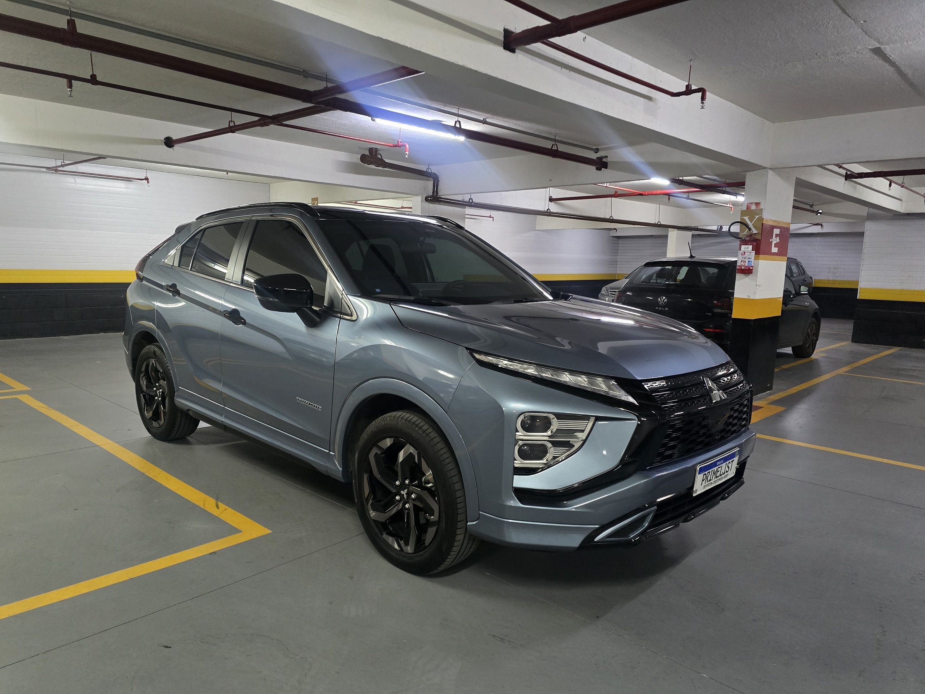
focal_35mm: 24
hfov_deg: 71.6
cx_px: 446
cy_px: 361
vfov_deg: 56.8
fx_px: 641
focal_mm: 6.3
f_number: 1.7
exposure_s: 1/60
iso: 1250
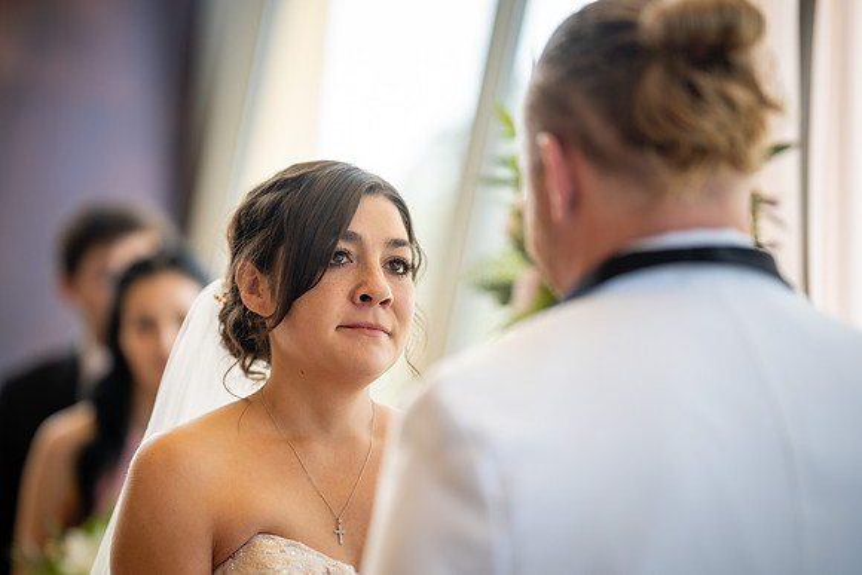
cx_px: 346
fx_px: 2468
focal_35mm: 103
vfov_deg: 13.3
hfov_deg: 19.8
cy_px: 349
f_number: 1.4
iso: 125
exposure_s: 1/200
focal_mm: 85
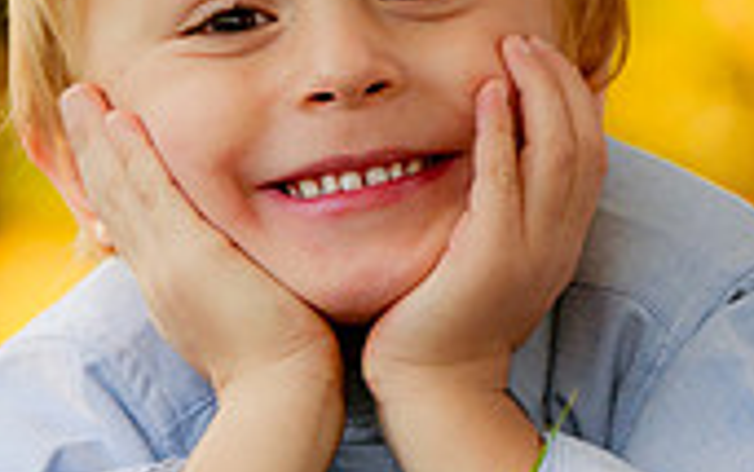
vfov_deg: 1.3
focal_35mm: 1035
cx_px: 816
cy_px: -104
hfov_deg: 2.0
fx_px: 21275
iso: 640
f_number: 4.5
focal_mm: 200
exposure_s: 1/320
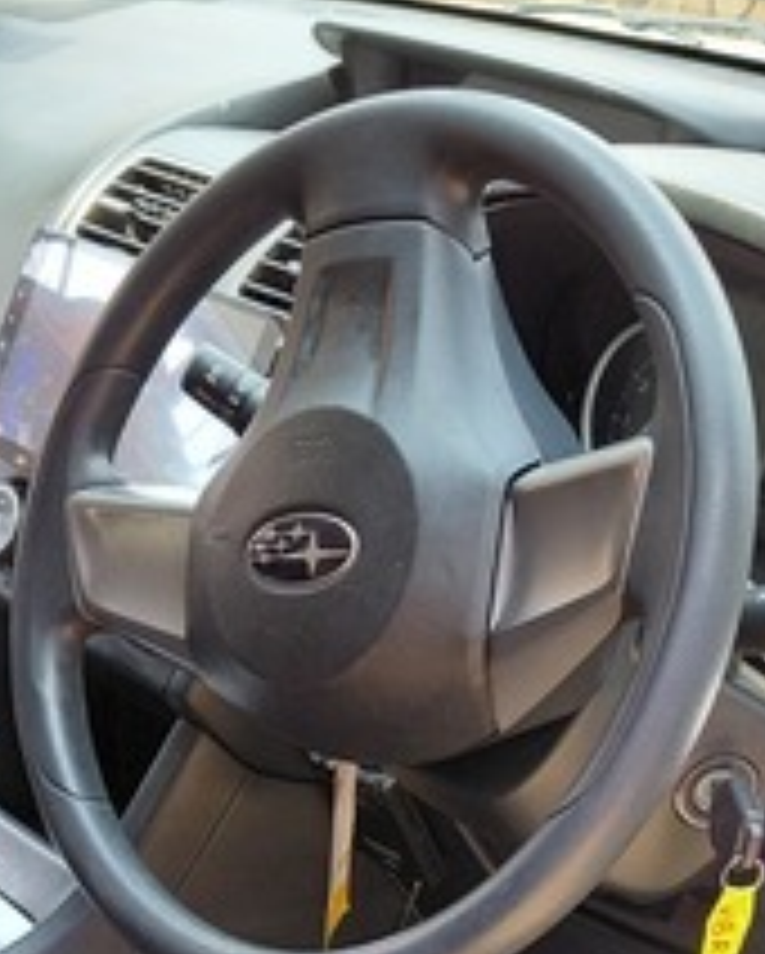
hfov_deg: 21.9
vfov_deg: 25.0
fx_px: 1950
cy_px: 1125
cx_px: 162
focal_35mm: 69
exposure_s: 1/120
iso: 125
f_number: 1.8
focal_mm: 4.69
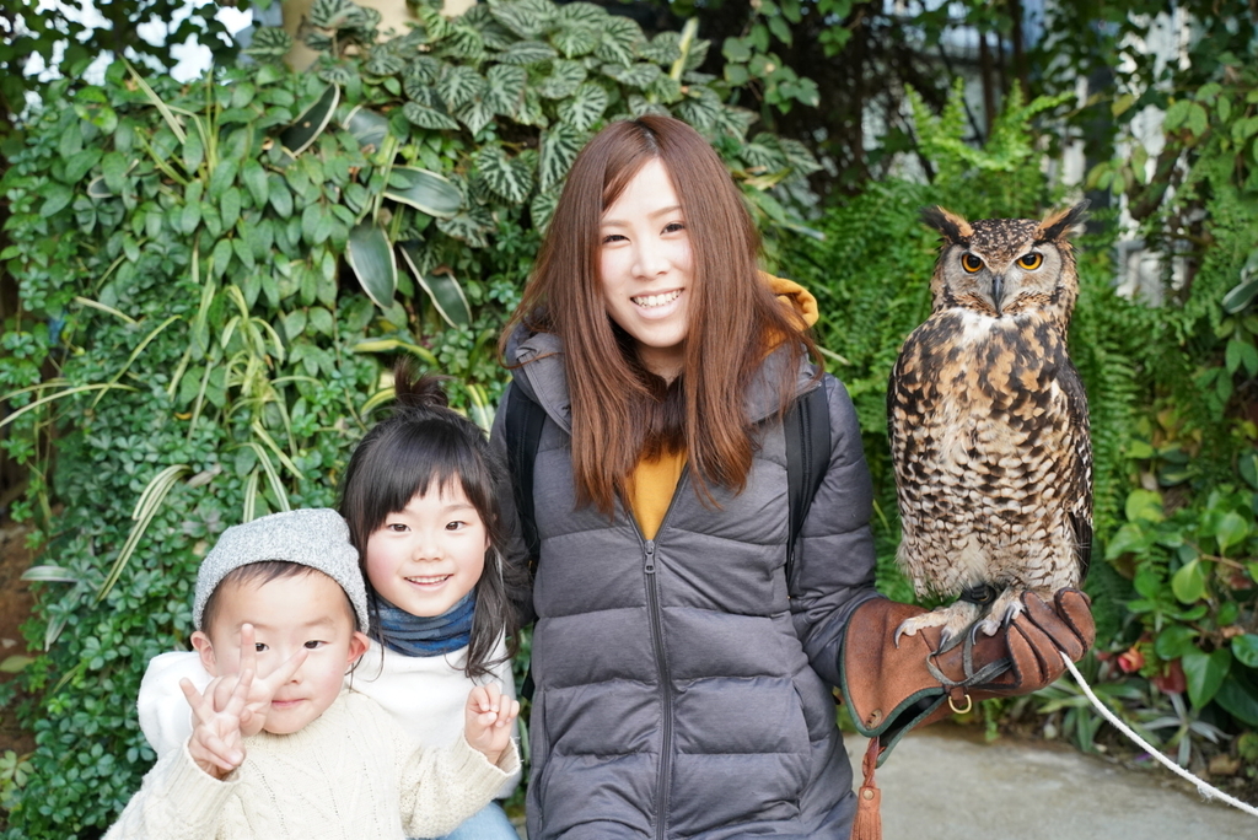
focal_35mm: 46
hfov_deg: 42.7
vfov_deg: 29.3
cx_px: 629
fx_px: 1608
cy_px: 420
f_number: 4.5
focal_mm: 46
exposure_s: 1/200
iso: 2000
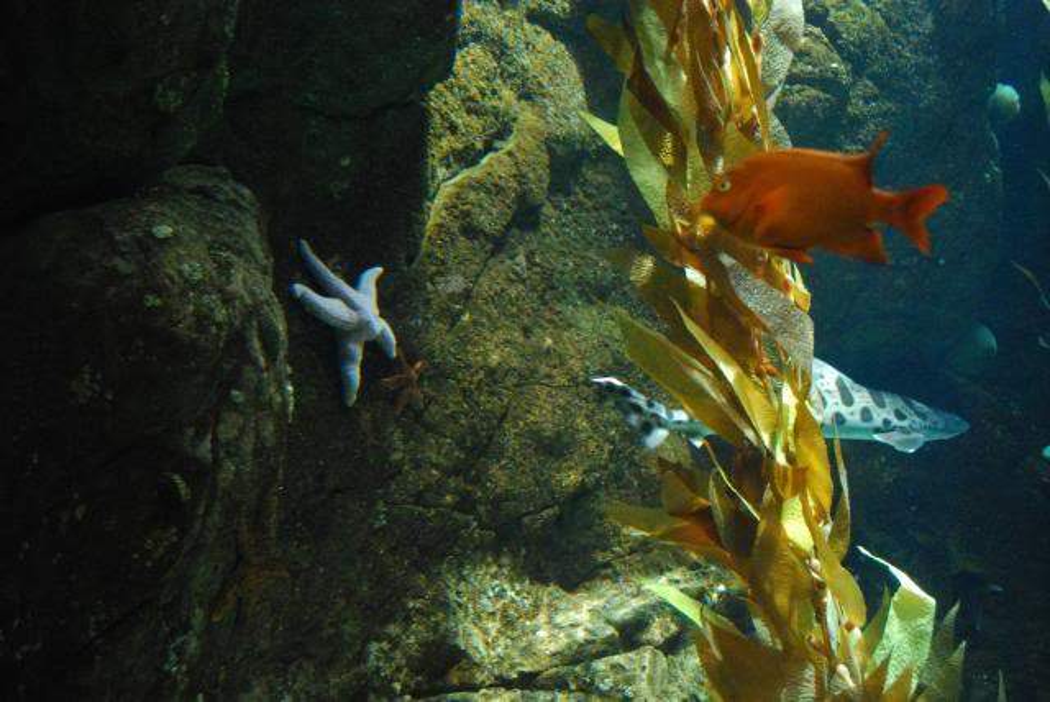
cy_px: 351
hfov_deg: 57.2
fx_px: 963
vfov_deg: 40.0
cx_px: 525
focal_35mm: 33
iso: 1600
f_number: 3.8
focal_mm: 22
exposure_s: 1/60
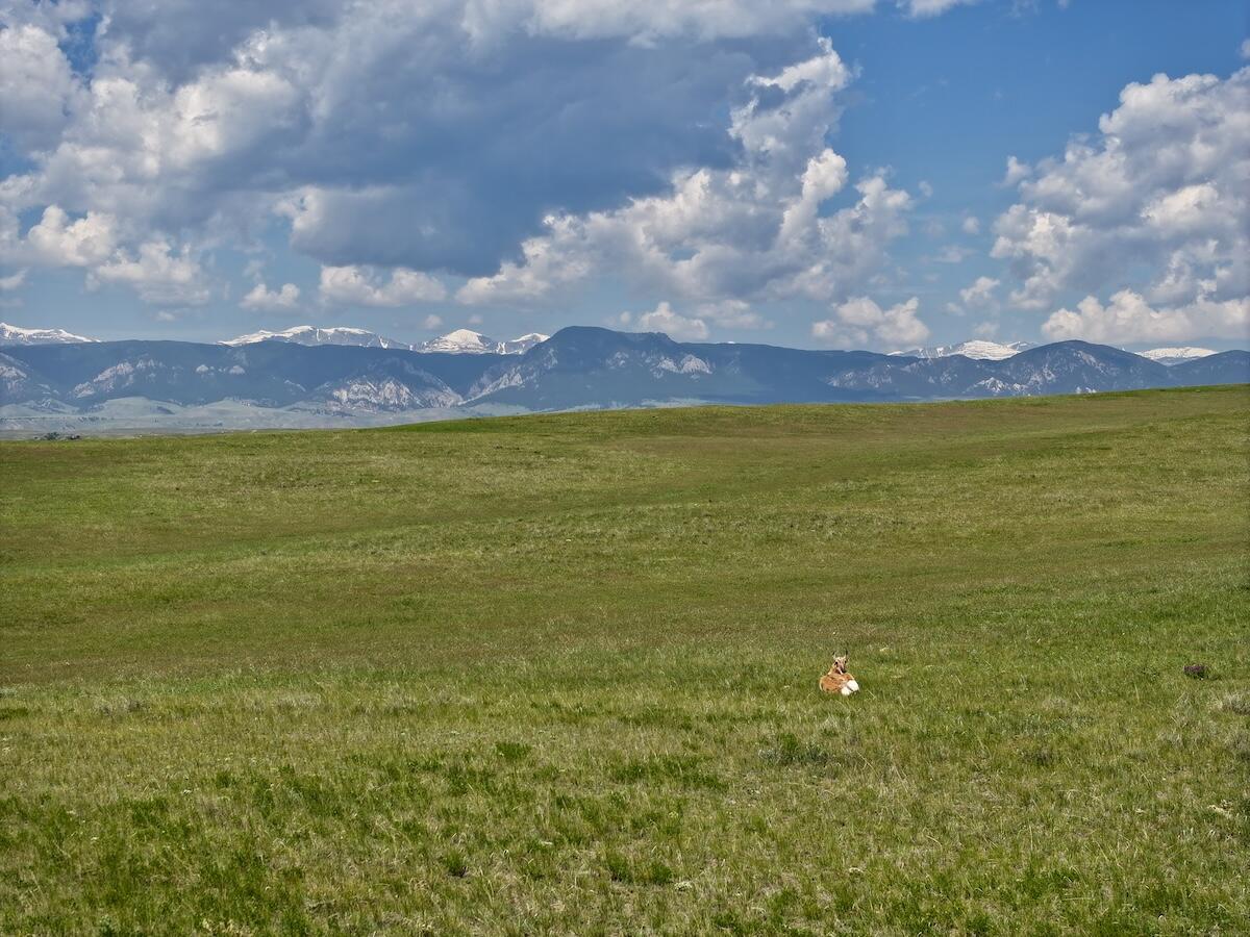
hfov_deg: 27.8
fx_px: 2528
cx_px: 625
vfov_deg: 21.0
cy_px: 468
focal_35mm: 70
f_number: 2.8
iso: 100
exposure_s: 1/1600
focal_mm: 19.35
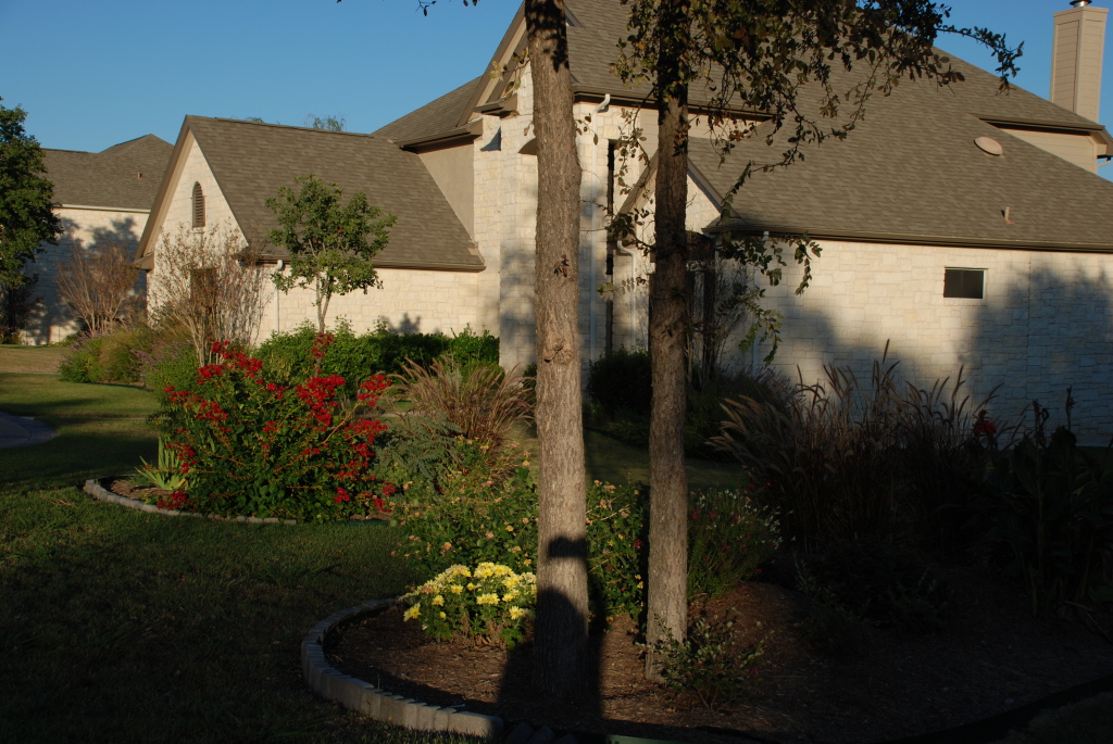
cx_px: 556
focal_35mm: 46
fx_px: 1439
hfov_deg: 42.3
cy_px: 372
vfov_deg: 29.0
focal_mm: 31
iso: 100
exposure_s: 1/250
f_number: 8
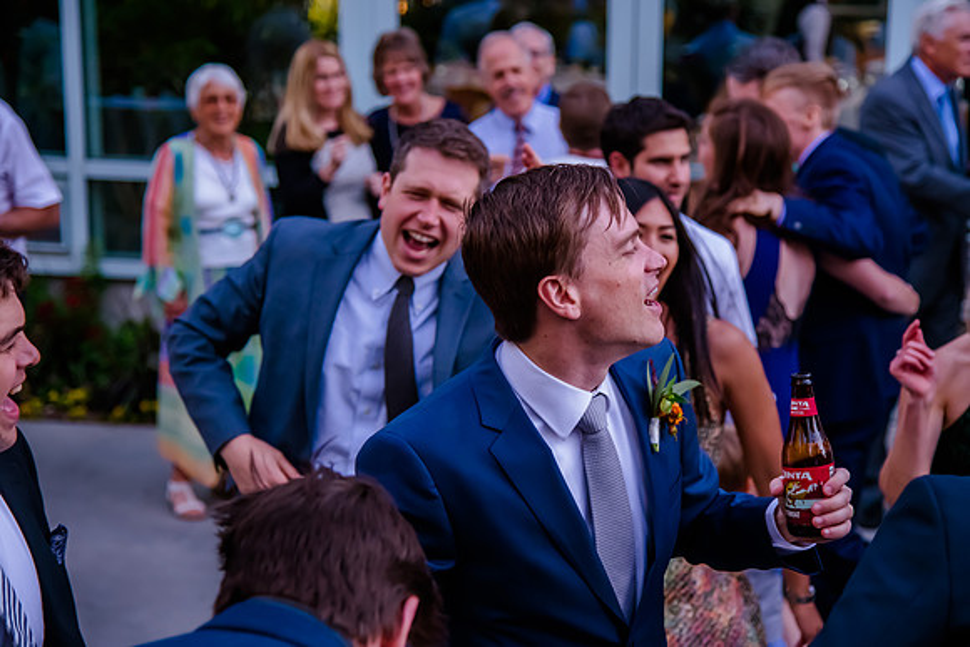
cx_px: 524
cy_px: 327
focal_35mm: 86
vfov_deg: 15.9
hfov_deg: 23.7
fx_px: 2315
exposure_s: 1/640
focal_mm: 75
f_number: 4
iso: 3200
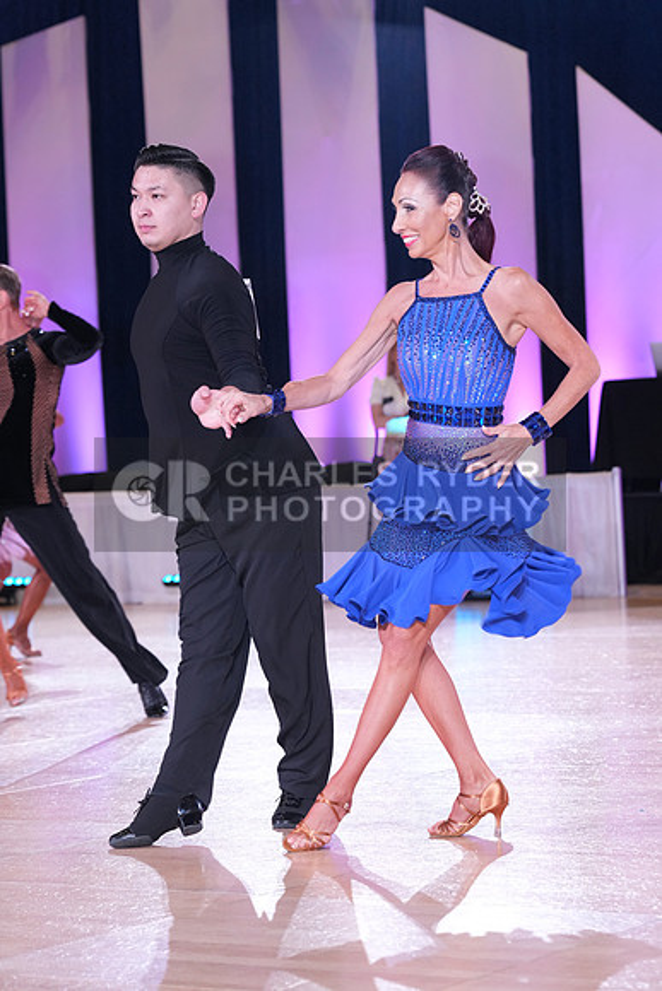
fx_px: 2977
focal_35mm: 108
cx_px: 331
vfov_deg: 18.9
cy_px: 496
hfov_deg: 12.7
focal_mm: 108
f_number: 5
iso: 2500
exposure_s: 1/200
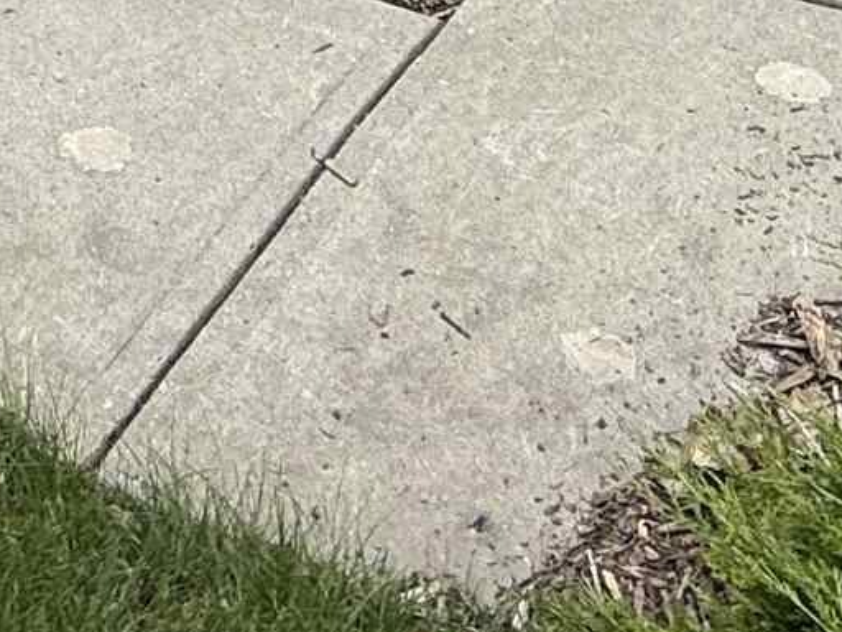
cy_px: -1081
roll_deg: -0.5
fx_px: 2043
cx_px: 289
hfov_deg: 23.2
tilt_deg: -0.4
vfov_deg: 12.1
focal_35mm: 84
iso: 50
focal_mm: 2.22
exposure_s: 1/726
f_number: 2.2
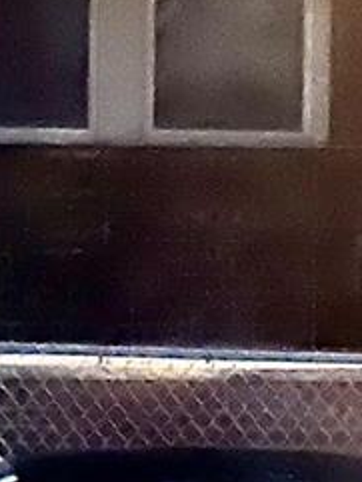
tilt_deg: +4.5
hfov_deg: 3.0
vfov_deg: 4.0
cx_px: 430
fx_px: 6840
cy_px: -204
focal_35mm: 491
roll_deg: -0.8
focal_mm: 9
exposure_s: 1/4
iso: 800
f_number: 2.8
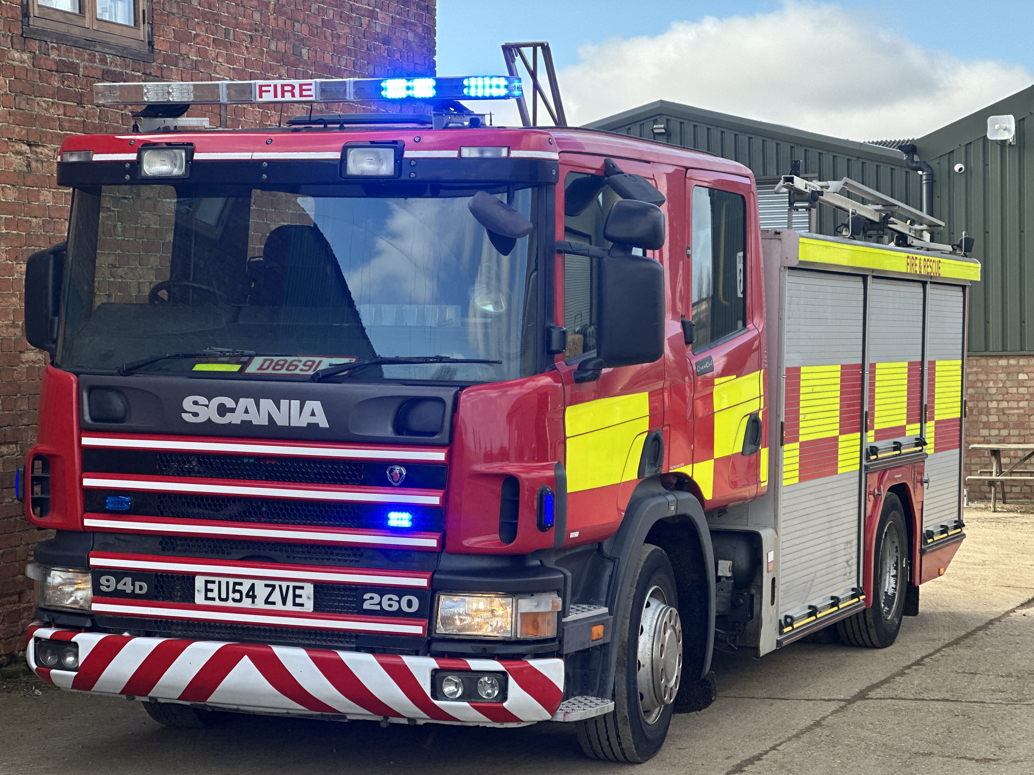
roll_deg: +0.5
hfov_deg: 25.3
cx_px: 517
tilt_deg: -1.0
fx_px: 2300
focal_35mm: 77
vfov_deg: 19.1
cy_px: 388
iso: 40
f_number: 2.8
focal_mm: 9
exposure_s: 1/172
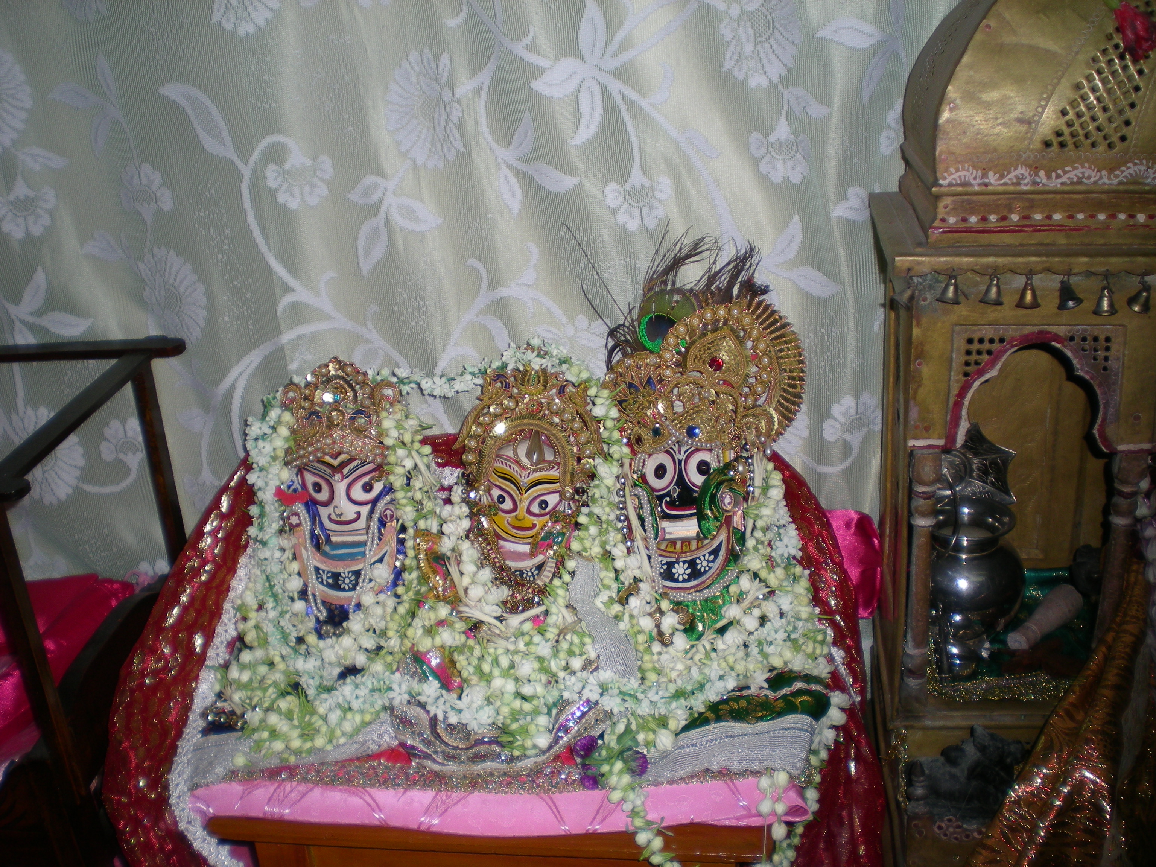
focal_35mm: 38
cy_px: 434
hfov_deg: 49.0
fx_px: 1269
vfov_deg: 37.7
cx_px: 578
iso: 50
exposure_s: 1/60
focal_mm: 6.3
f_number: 3.1
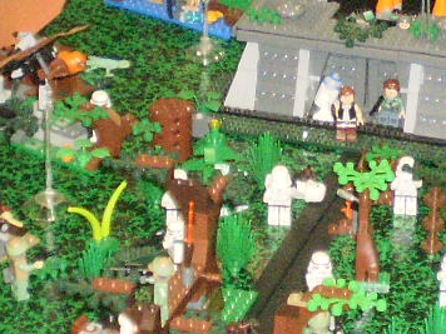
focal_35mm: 189
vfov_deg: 7.8
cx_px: 398
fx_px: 2435
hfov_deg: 10.4
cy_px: 80
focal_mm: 7.4
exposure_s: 1/30
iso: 400
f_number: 3.5
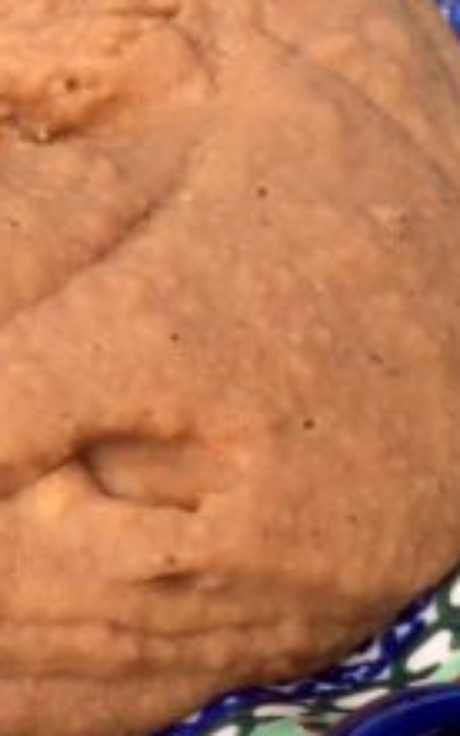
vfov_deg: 19.3
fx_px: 2148
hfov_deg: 12.1
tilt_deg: -47.3
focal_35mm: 107
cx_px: 10
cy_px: 173
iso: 32
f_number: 2.2
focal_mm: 4.15
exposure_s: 1/402
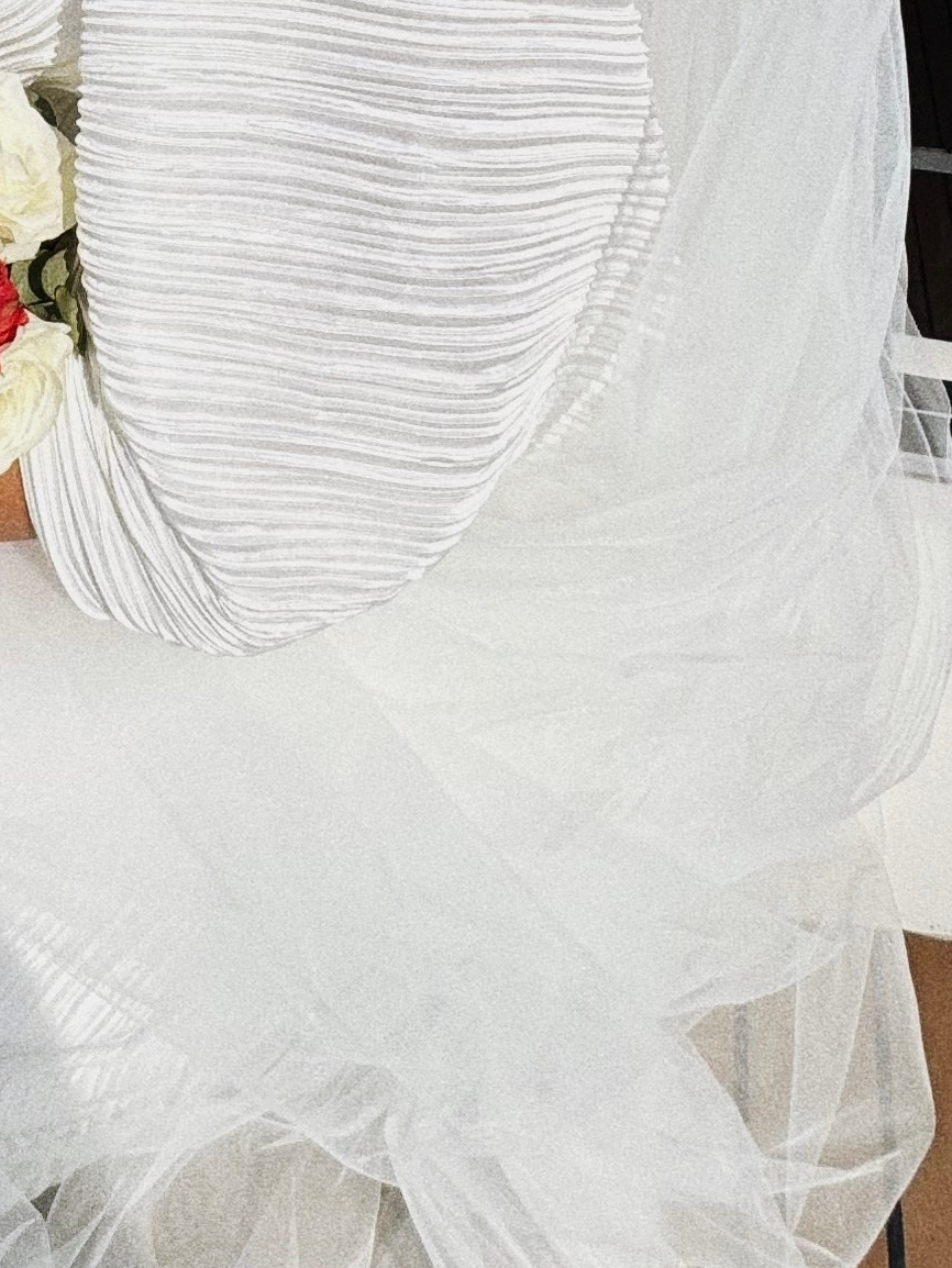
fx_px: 1466
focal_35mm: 40
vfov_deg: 34.3
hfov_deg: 30.0
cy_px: -353
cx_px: -229
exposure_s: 1/4132
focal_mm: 2.22
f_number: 2.2
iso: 40
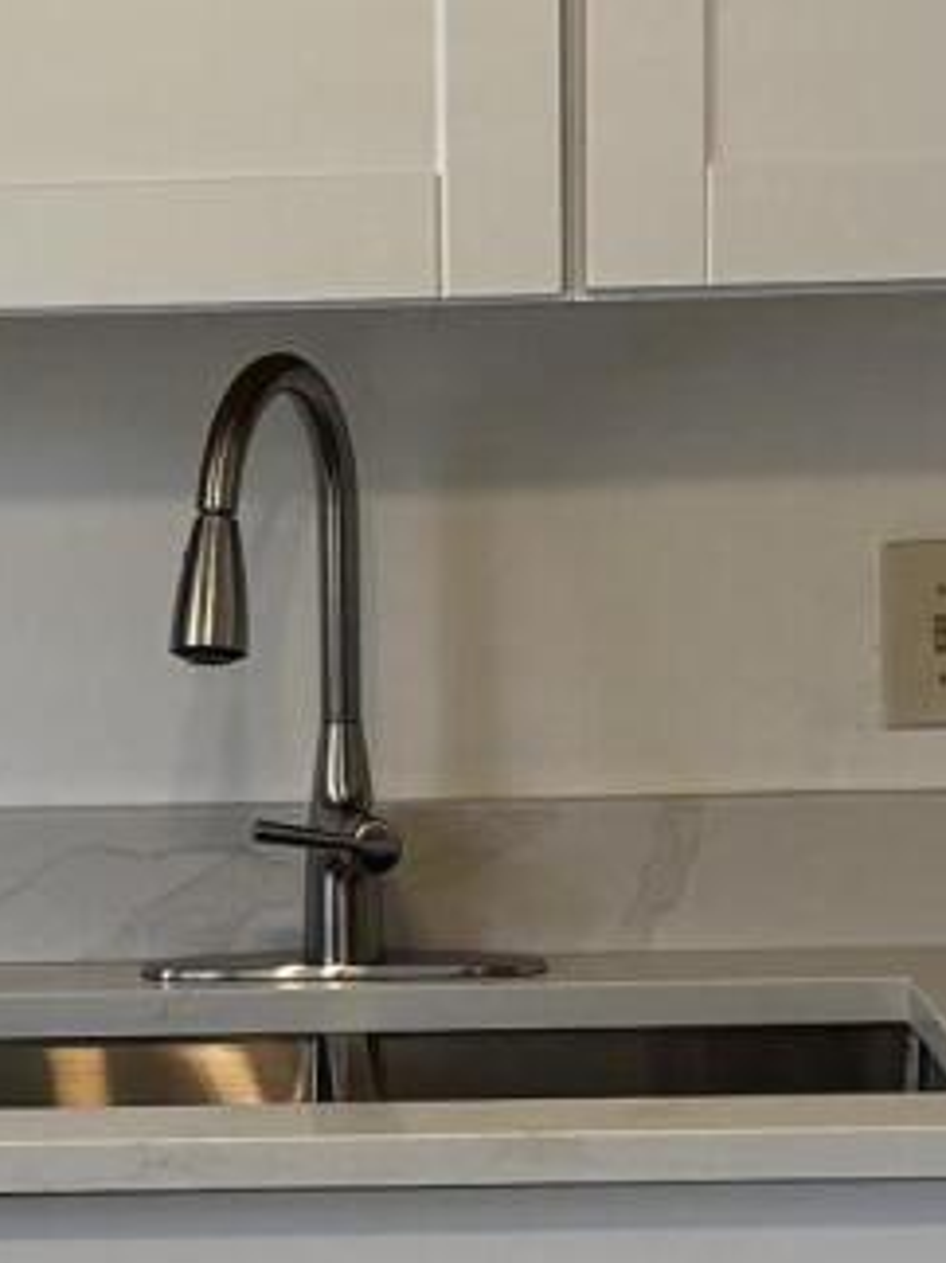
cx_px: 35
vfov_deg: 12.3
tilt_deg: -9.8
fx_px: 5870
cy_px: 895
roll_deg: +0.7
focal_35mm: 161
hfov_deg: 9.2
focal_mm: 5.96
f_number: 1.6
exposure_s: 1/120
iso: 100
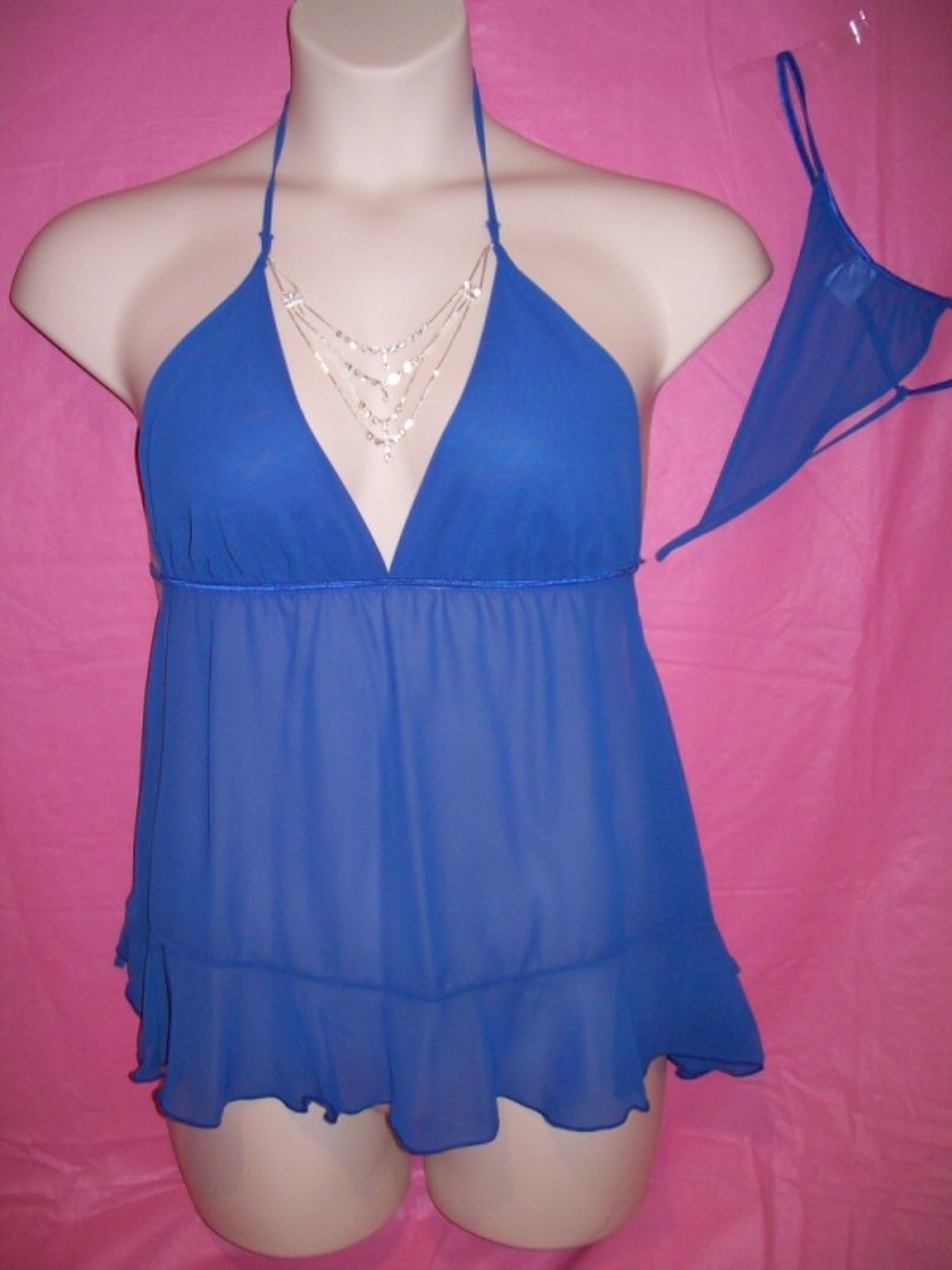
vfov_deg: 51.4
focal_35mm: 36
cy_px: 635
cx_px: 476
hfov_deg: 39.7
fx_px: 1320
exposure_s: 1/64
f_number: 2.7
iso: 80
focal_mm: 6
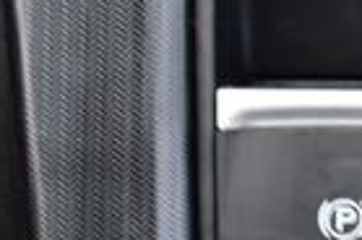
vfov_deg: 8.2
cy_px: -18
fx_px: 1665
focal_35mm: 166
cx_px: 672
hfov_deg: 11.4
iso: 900
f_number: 6.3
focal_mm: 24
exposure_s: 1/15
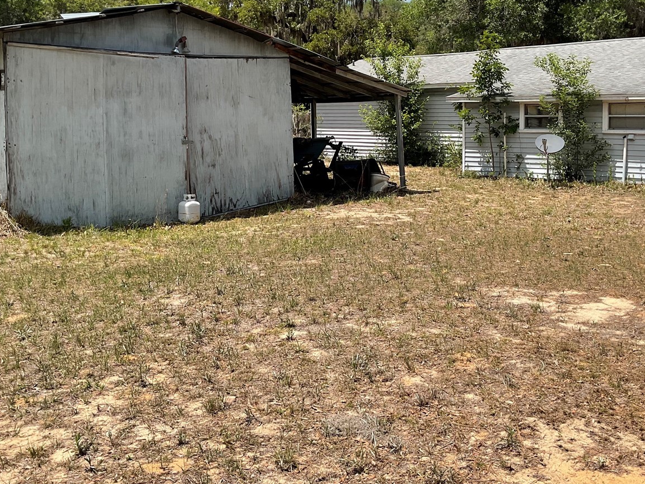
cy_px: 157
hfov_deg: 46.7
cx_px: 357
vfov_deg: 35.6
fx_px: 745
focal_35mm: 40
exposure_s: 1/1675
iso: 16
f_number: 1.8
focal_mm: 3
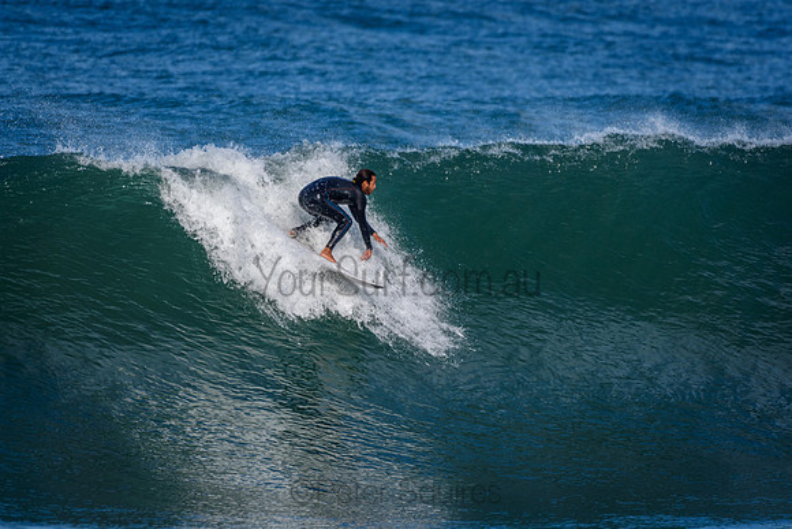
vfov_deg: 1.8
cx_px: 396
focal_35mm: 750
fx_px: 16503
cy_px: 264
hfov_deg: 2.7
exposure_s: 1/2000
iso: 360
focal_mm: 500
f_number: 5.6
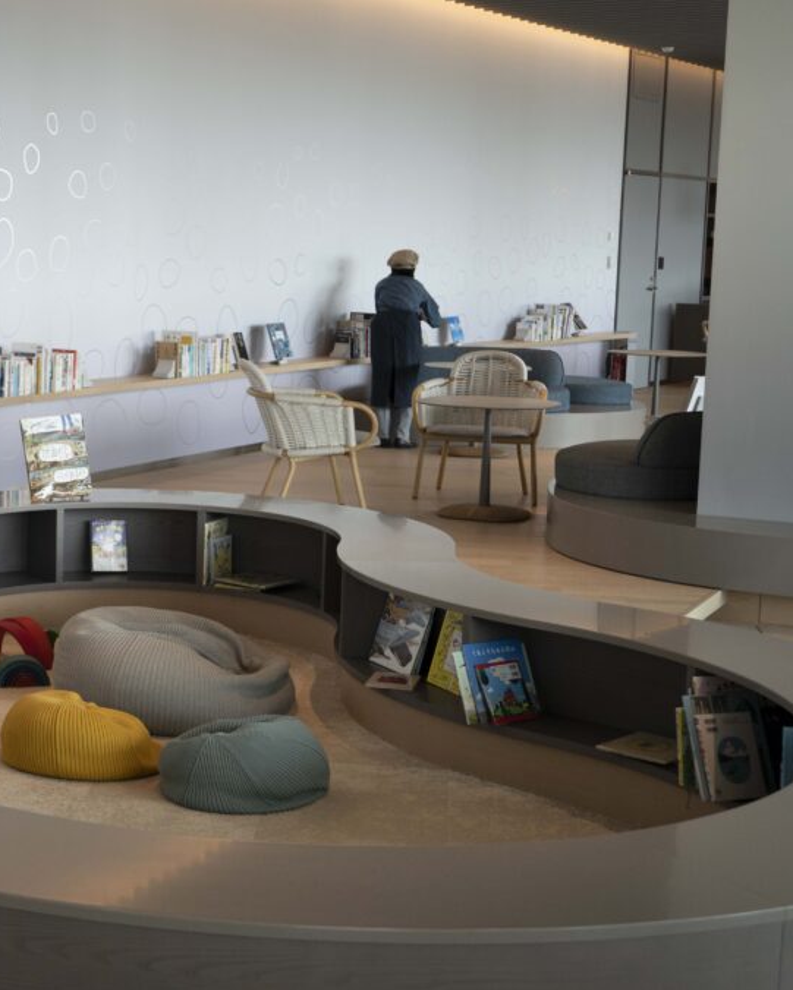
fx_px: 1877
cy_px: 499
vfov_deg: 29.6
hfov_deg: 23.2
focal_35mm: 64
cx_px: 78
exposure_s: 1/160
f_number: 5.6
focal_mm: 45
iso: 800
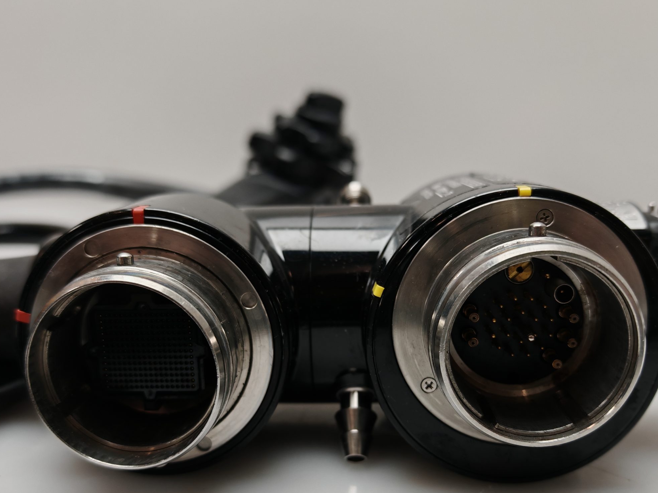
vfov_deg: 40.4
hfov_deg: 52.6
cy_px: 309
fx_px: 665
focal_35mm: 35
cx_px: 326
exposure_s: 1/100
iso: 160
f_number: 2
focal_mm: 6.83
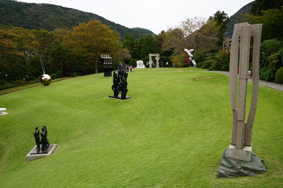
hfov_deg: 67.4
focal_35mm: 27
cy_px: 94
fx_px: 212
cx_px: 142
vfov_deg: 47.9
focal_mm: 18
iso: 125
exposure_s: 1/60
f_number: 4
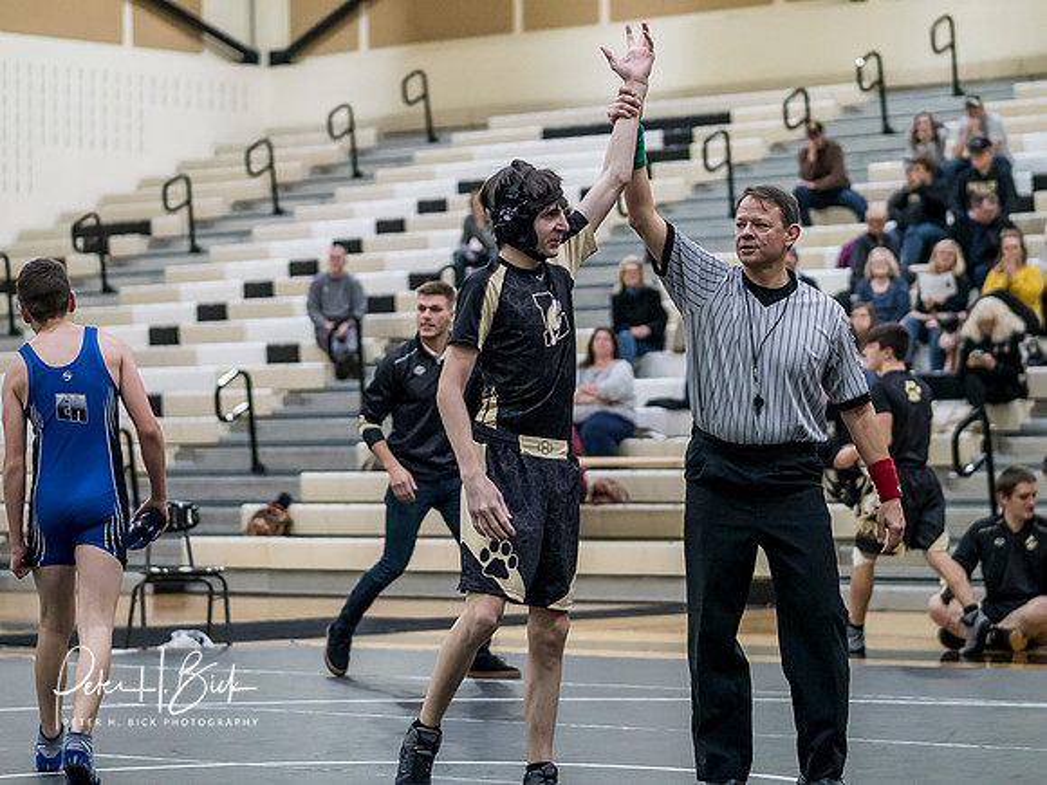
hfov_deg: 16.5
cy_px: 331
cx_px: 535
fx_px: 3611
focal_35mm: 119
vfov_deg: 12.4
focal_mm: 45
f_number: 1.4
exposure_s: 1/1250
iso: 1250
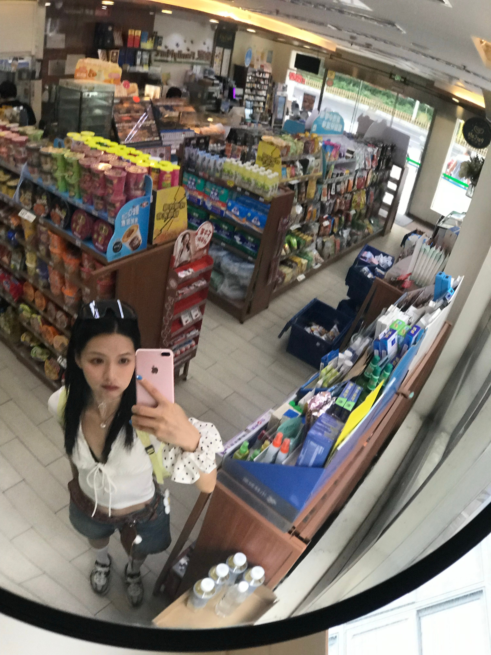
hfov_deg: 25.7
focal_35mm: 57
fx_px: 1078
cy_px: 328
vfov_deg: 33.8
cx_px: 246
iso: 100
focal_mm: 6.6
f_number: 2.8
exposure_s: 1/50
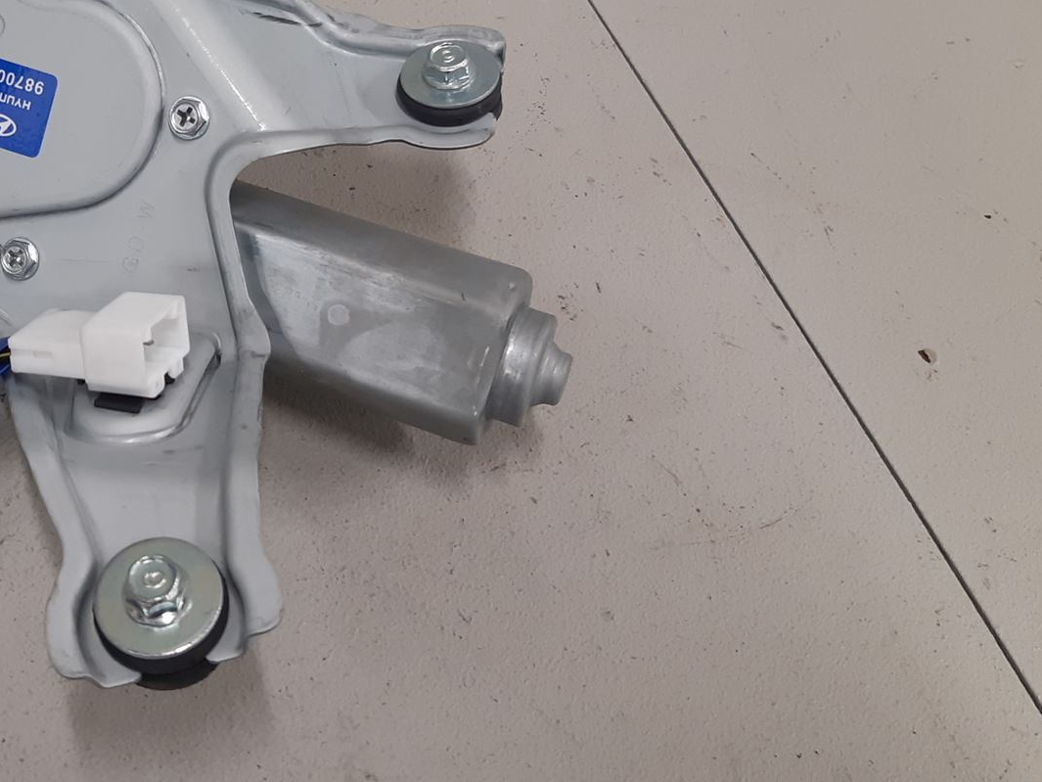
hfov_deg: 36.1
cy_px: 156
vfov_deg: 28.5
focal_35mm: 50
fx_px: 1505
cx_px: 124
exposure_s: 1/50
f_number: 1.7
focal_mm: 3.93
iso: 100
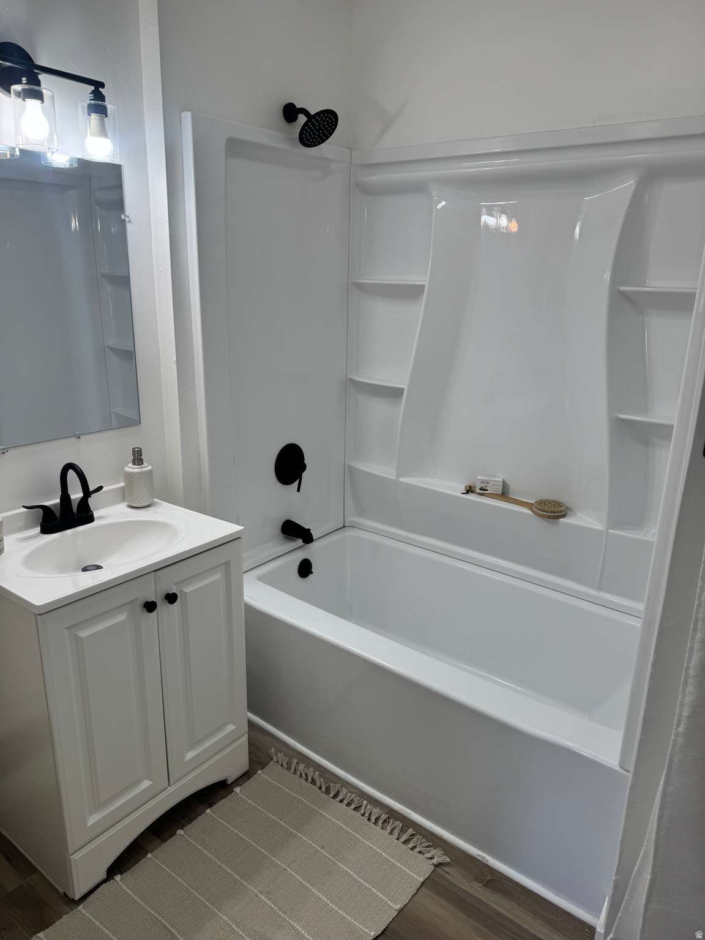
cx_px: 352
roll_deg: -1.5
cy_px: 470
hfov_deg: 56.8
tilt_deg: -17.4
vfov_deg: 71.6
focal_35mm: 24
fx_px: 652
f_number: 1.78
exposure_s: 1/227
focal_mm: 6.76
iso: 64
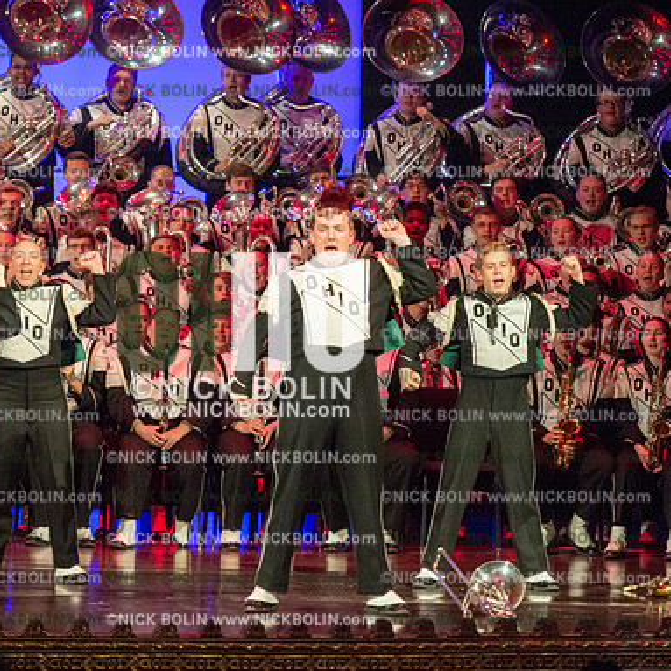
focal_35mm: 283
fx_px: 6206
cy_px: 335
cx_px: 240
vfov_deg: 6.2
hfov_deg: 6.2
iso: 8000
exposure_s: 1/320
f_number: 5.6
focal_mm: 220
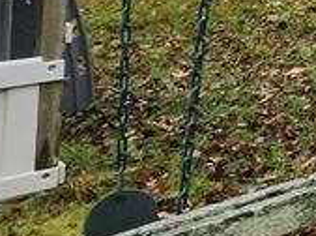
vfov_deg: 16.9
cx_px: 810
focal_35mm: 79
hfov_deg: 13.9
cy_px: -114
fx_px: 720
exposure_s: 1/357
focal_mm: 2.2
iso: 50
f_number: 2.2
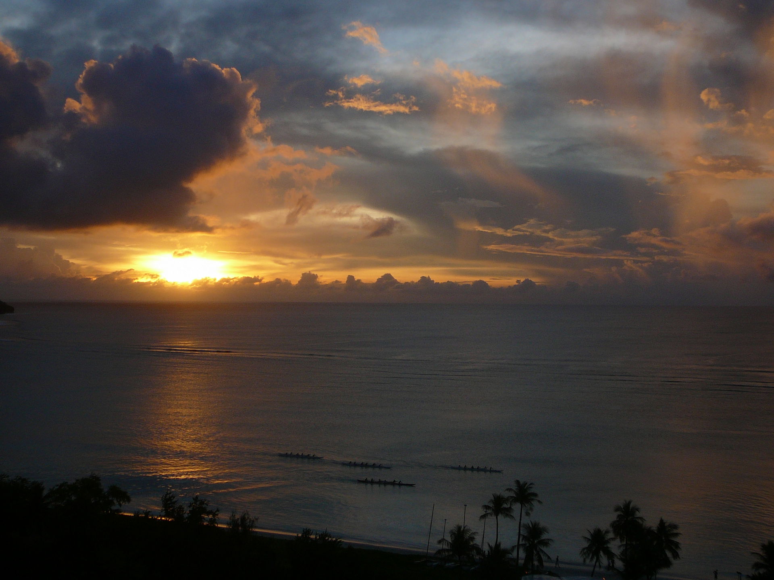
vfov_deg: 30.9
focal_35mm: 47
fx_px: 1051
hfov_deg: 40.4
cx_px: 387
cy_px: 290
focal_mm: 7
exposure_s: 1/250
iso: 80
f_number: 3.3
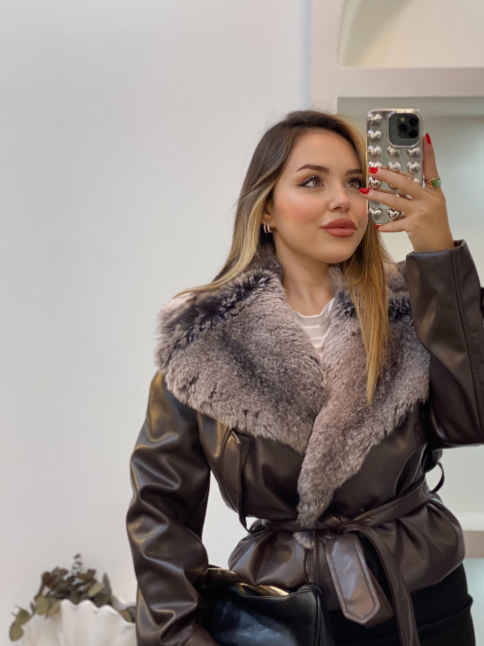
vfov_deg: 28.5
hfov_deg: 21.6
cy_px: 386
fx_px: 1268
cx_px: 304
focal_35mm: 68
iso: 100
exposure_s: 1/100
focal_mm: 6
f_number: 2
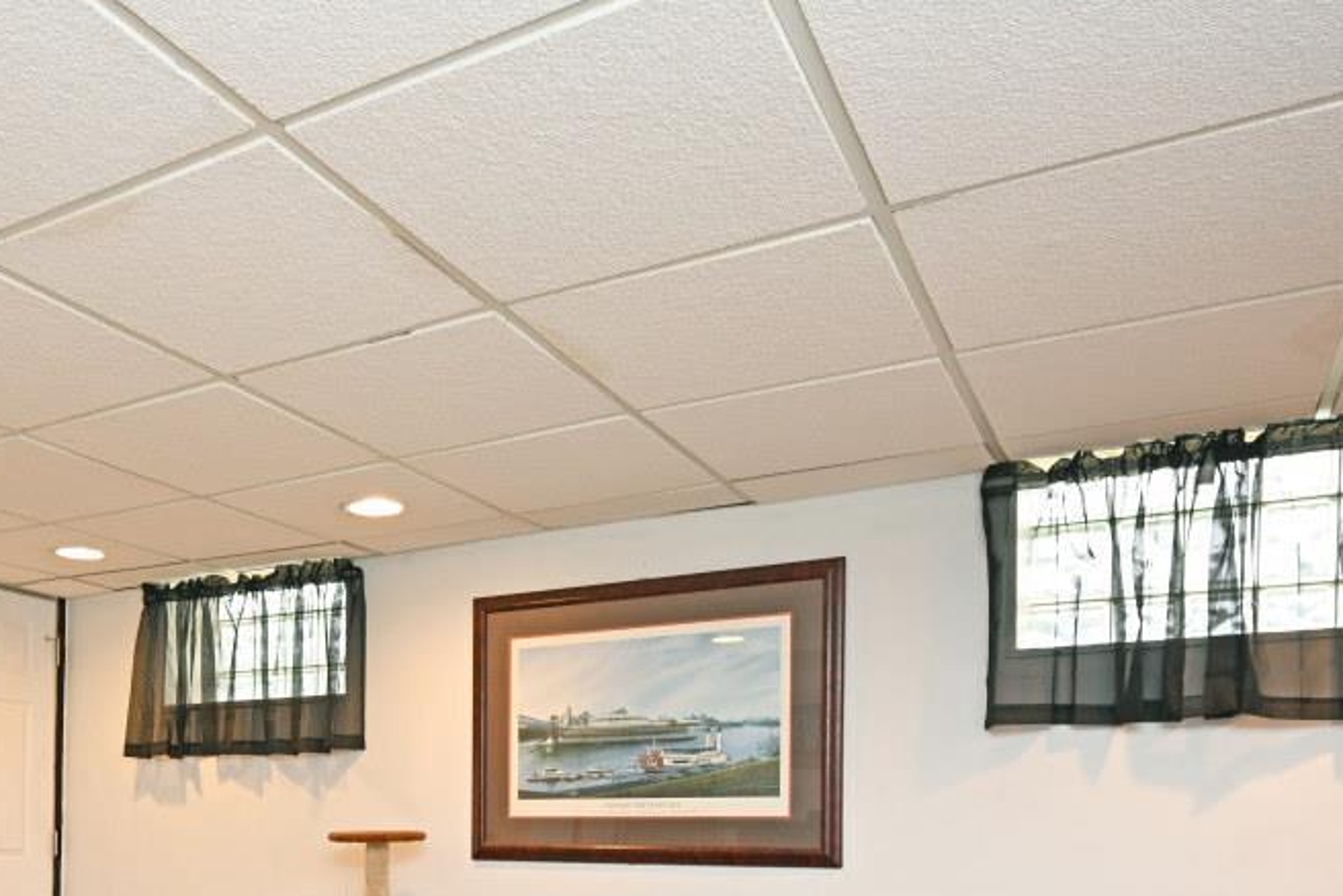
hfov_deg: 56.7
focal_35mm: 32
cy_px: 843
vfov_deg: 37.8
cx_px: 395
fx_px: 1194
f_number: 4
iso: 360
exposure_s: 1/60
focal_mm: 14
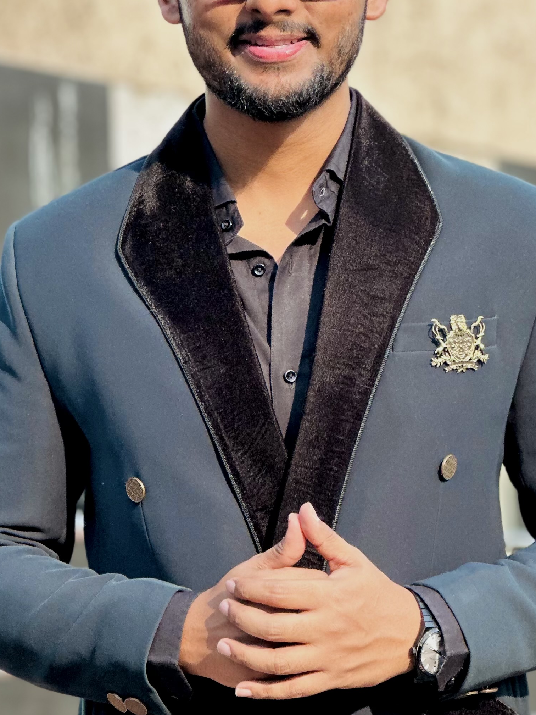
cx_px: 300
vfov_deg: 12.8
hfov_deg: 9.6
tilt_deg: -2.7
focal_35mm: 154
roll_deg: +0.5
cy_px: 347
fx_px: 3179
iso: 32
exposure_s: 1/405
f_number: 2.8
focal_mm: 9
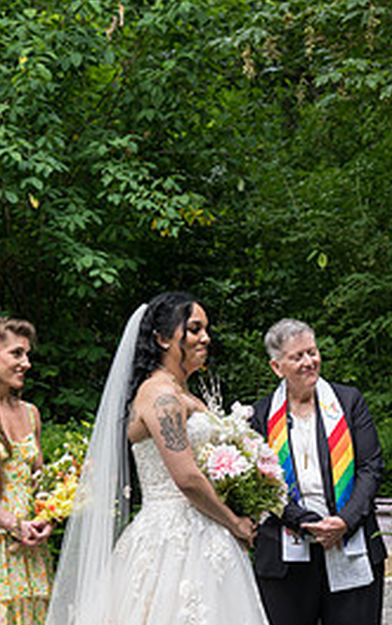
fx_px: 1980
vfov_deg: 17.9
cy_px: 433
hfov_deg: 11.3
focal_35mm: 116
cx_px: 340
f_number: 4
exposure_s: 1/400
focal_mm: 52
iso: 500
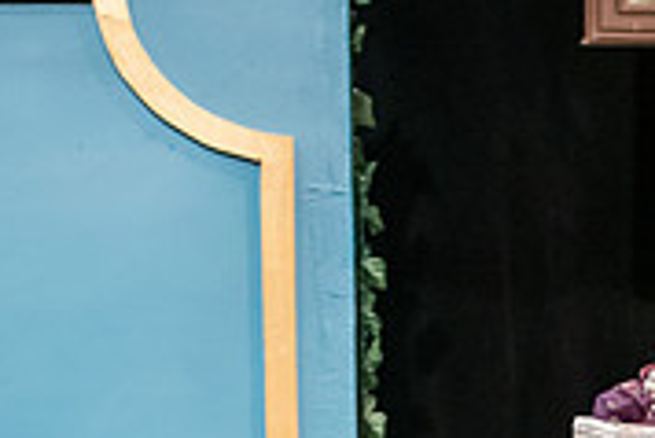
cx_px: 817
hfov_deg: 8.9
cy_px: 668
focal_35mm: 228
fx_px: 4152
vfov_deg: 6.0
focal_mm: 70
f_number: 3.2
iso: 3200
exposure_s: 1/200
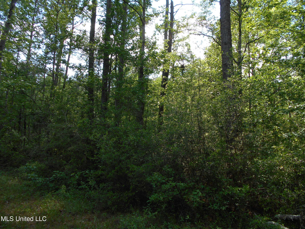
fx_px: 229
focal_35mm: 26
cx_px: 152
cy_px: 114
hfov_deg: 67.3
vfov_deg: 53.1
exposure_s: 1/250
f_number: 3.2
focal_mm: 4.6
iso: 80
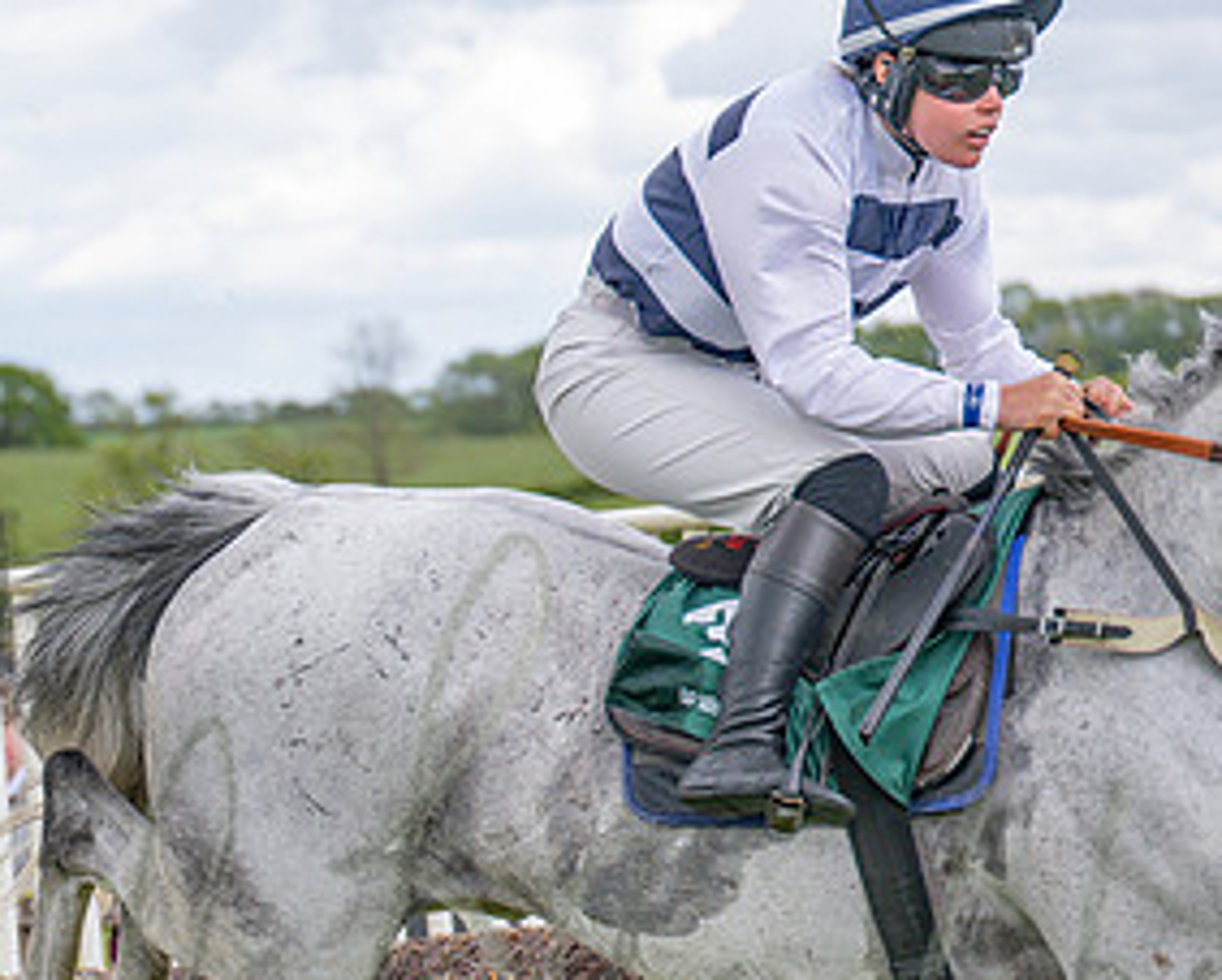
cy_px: 1045
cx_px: 108
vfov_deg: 7.6
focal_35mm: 204
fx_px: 7386
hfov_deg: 9.4
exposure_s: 1/2500
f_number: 2.8
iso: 400
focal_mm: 70
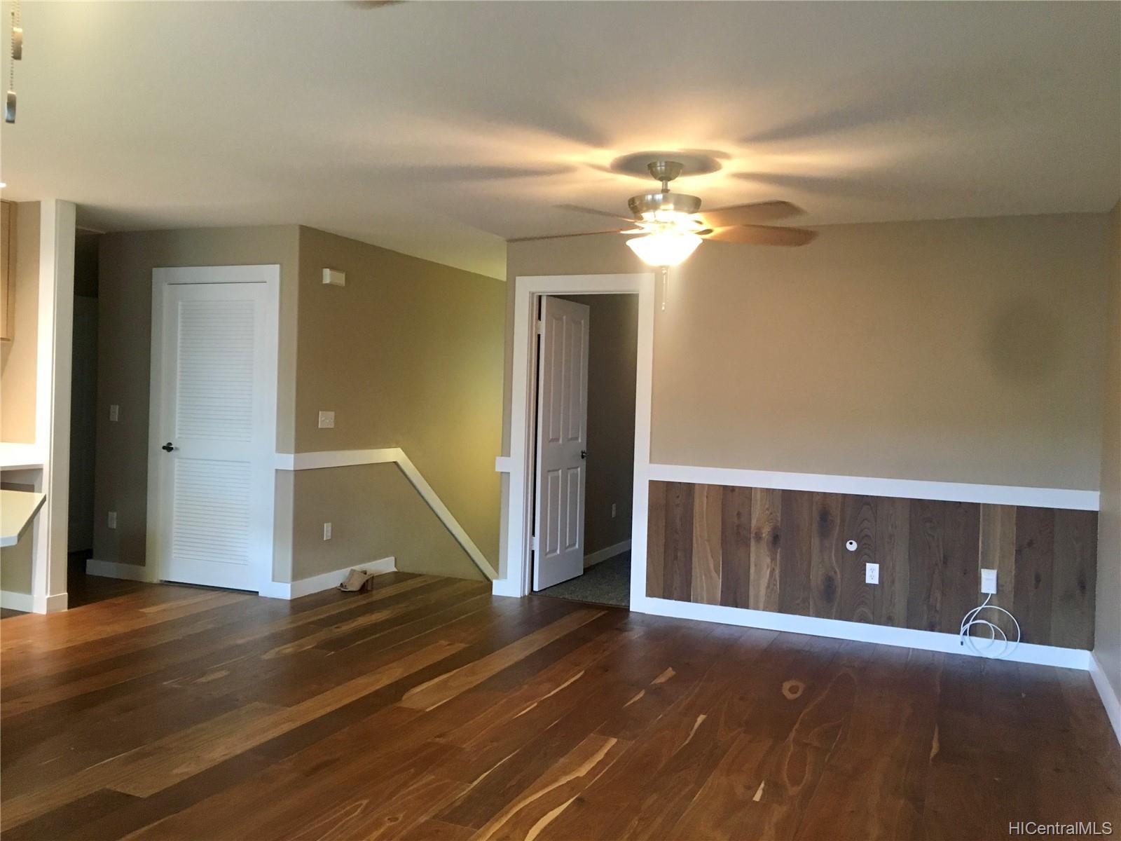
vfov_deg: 48.2
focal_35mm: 29
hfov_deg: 61.7
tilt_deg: +0.1
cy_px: 420
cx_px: 560
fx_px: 939
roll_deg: -1.6
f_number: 2.2
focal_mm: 4.15
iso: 160
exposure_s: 1/30
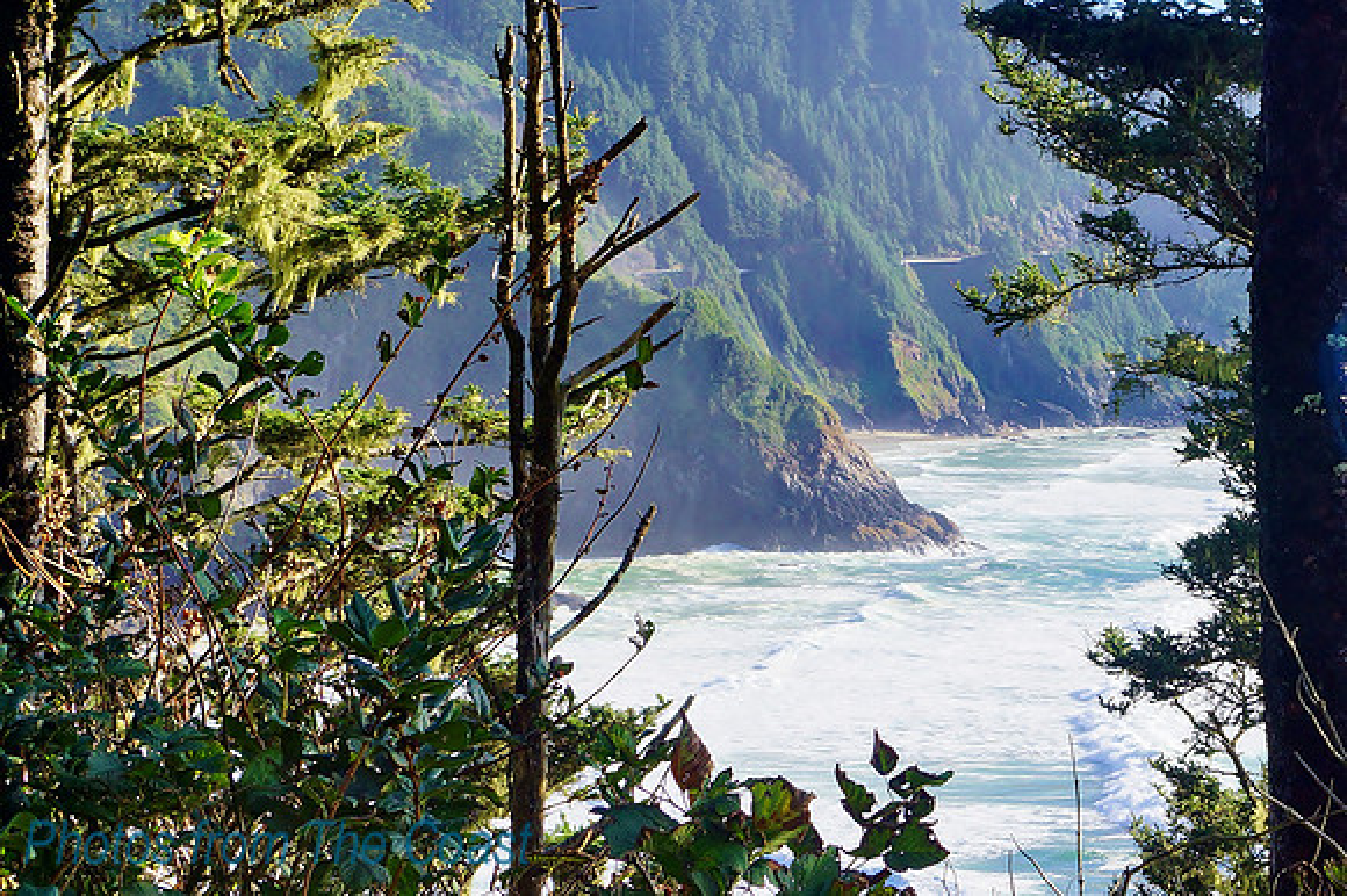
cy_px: 448
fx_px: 1458
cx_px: 674
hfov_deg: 49.6
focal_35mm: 39
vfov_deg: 34.2
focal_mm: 26
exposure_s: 1/100
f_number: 13
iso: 100
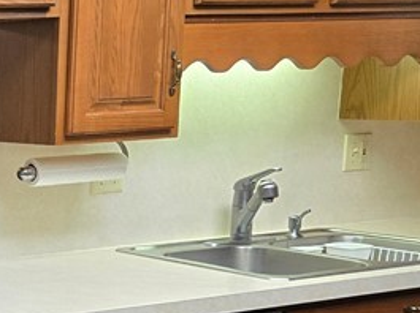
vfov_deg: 16.4
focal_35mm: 89
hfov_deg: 18.0
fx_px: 1078
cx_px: -311
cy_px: 272
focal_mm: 5.4
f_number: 1.8
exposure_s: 1/120
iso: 200
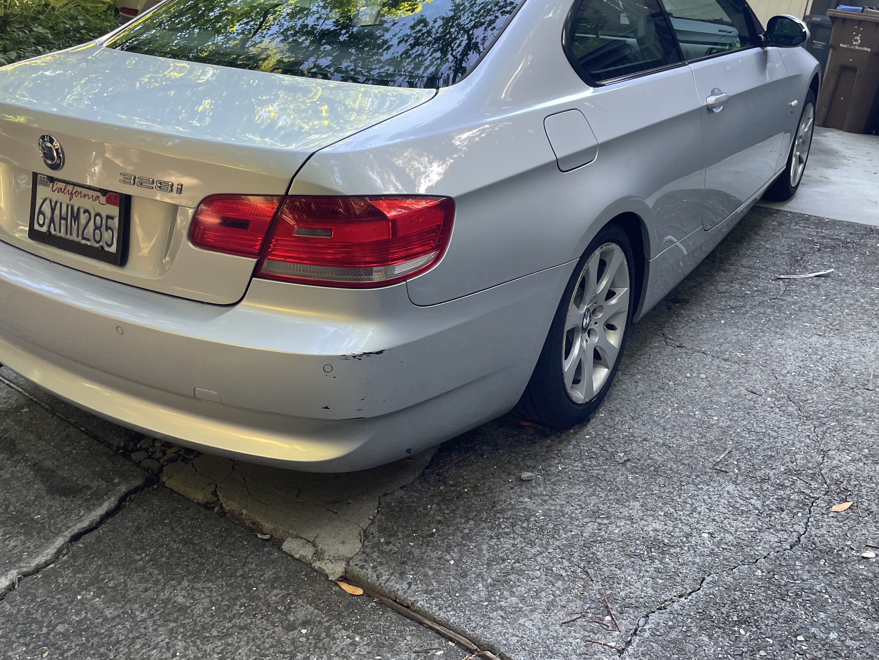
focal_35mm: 32
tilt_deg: -19.2
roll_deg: -8.7
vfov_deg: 44.1
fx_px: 813
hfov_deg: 56.6
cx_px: 499
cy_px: 291
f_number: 1.6
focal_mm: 4.2
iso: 125
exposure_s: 1/121
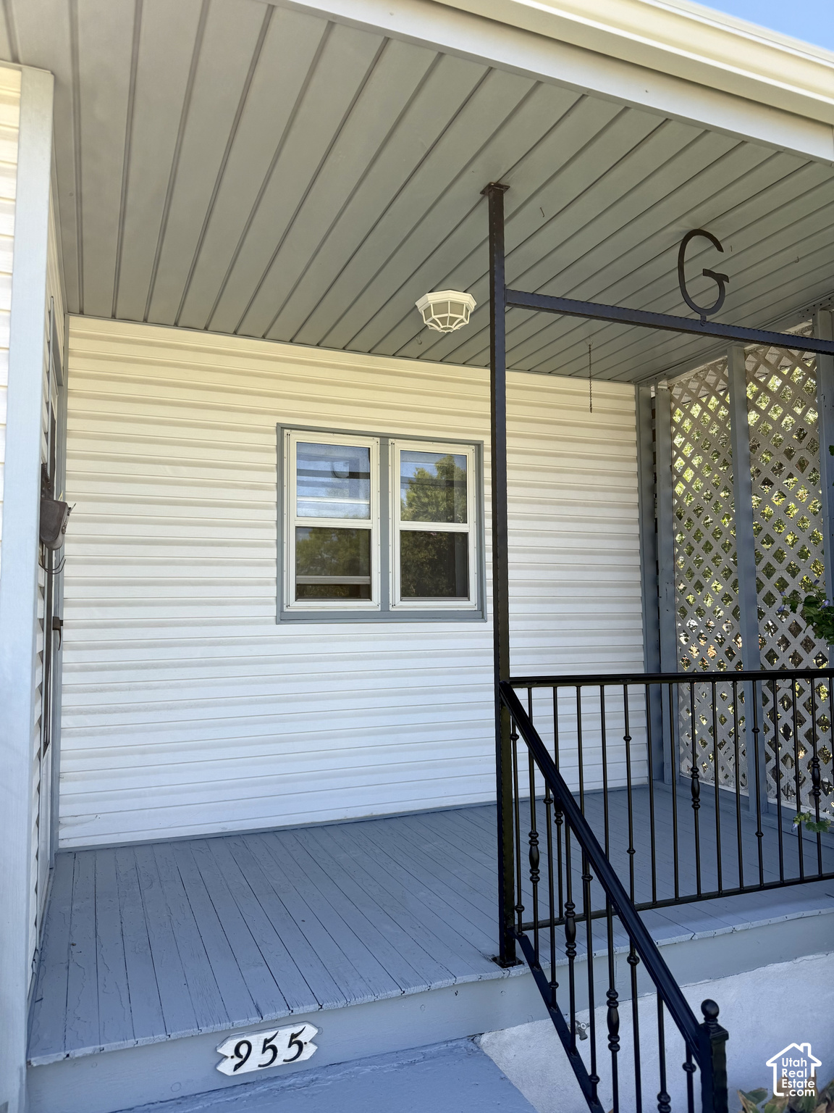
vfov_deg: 71.6
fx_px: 771
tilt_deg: +5.6
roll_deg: +0.8
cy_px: 556
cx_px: 417
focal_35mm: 24
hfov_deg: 56.8
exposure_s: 1/665
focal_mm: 6.76
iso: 80
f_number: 1.78
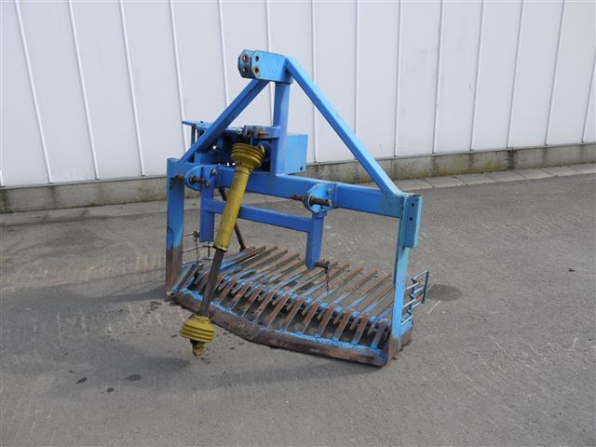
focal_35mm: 34
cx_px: 298
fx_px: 585
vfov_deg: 41.8
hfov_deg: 54.0
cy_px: 224
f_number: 6.3
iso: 100
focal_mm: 17
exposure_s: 1/200
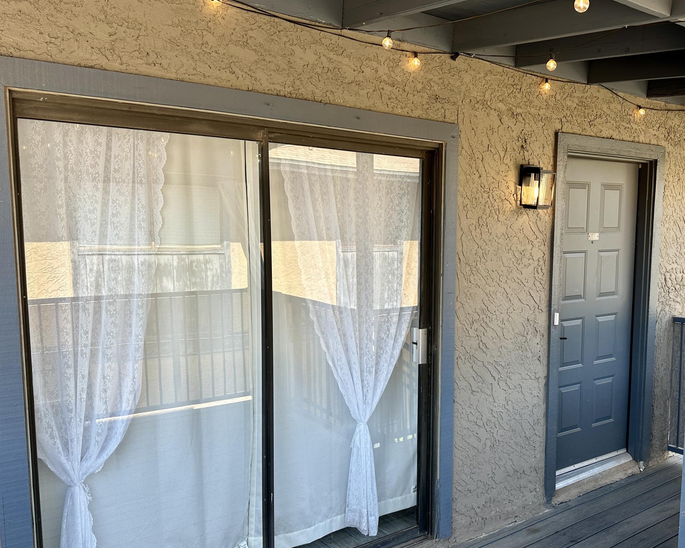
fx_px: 629
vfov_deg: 47.1
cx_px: 418
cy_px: 295
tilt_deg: -6.3
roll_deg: -0.1
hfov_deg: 56.6
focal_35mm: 31
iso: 80
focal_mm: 6.86
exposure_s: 1/464
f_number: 1.78
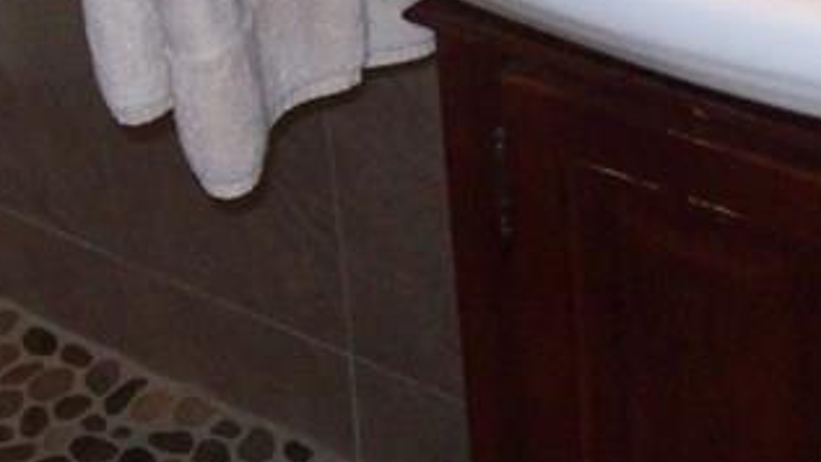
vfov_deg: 9.6
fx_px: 2766
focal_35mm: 127
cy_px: 209
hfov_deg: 16.7
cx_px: 668
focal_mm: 6
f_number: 2.7
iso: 200
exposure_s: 1/64
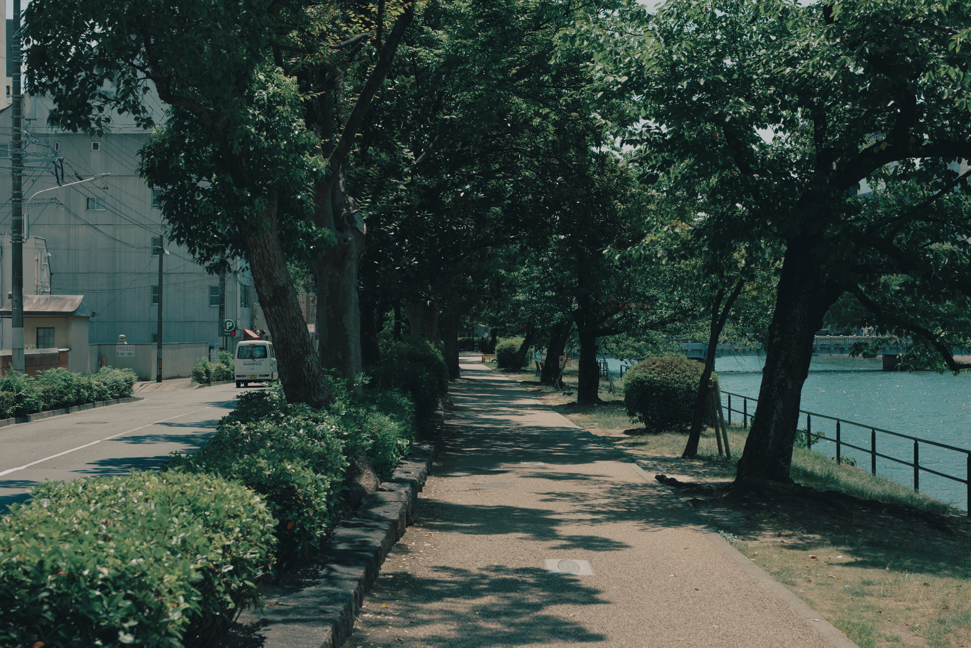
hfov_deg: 33.4
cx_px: 486
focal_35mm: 60
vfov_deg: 22.6
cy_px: 324
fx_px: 1618
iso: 640
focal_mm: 60
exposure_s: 1/640
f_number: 8
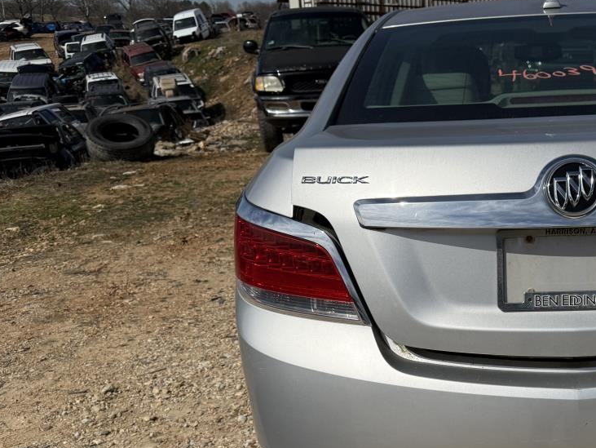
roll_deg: -1.5
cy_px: 379
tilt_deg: -22.0
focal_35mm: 42
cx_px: 514
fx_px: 723
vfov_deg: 33.1
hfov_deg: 41.8
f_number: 1.78
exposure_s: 1/14286
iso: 100
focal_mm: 6.76
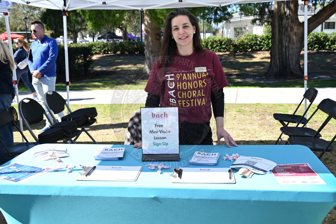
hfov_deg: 54.4
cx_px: 168
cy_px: 112
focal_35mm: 35
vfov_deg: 37.9
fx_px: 327
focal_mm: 35
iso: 180
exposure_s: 1/250
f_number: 5.6
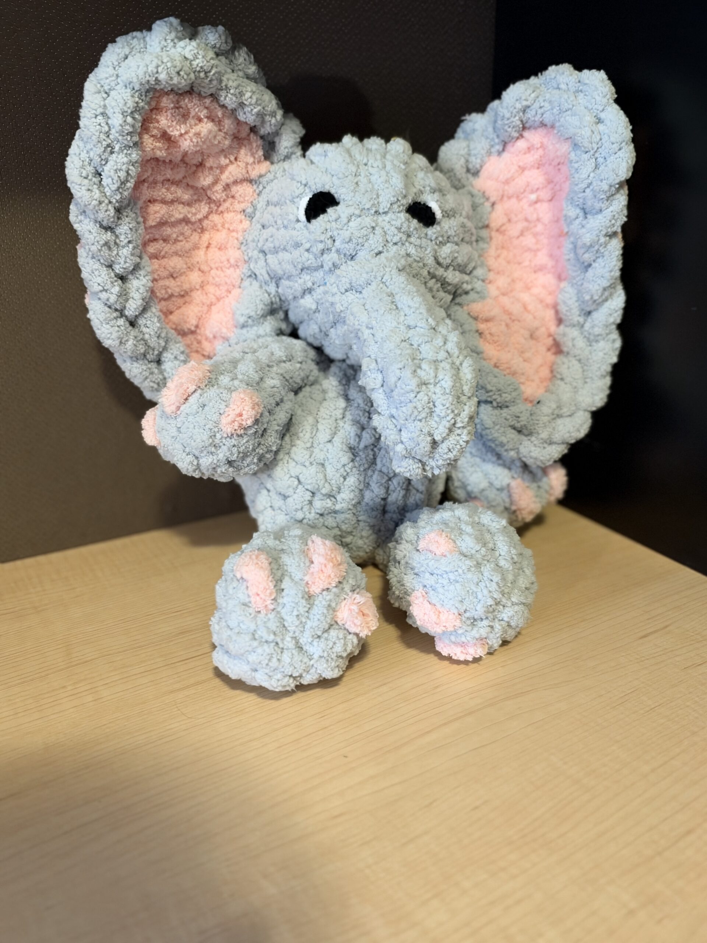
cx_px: 354
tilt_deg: -19.0
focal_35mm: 27
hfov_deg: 51.4
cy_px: 472
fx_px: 735
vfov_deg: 65.3
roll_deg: +1.1
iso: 400
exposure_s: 1/60
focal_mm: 6.93
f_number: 1.48
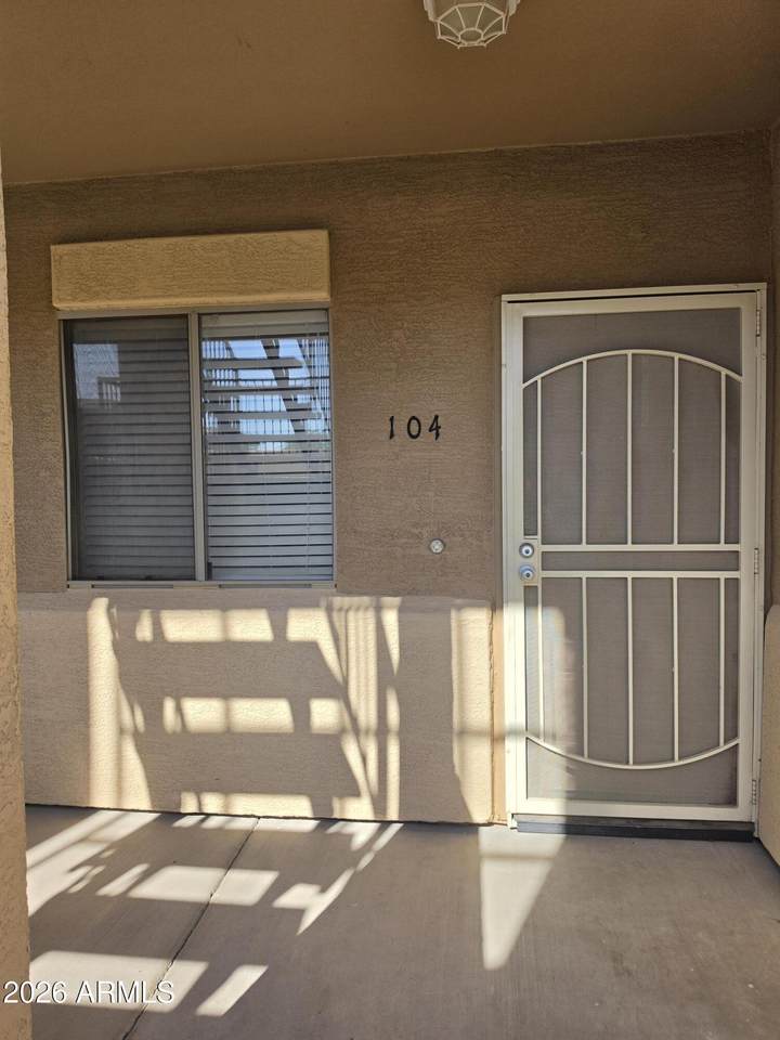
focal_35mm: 23
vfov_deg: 73.9
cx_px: 390
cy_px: 520
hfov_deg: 58.9
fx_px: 691
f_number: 1.4
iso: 64
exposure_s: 1/5151
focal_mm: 6.5
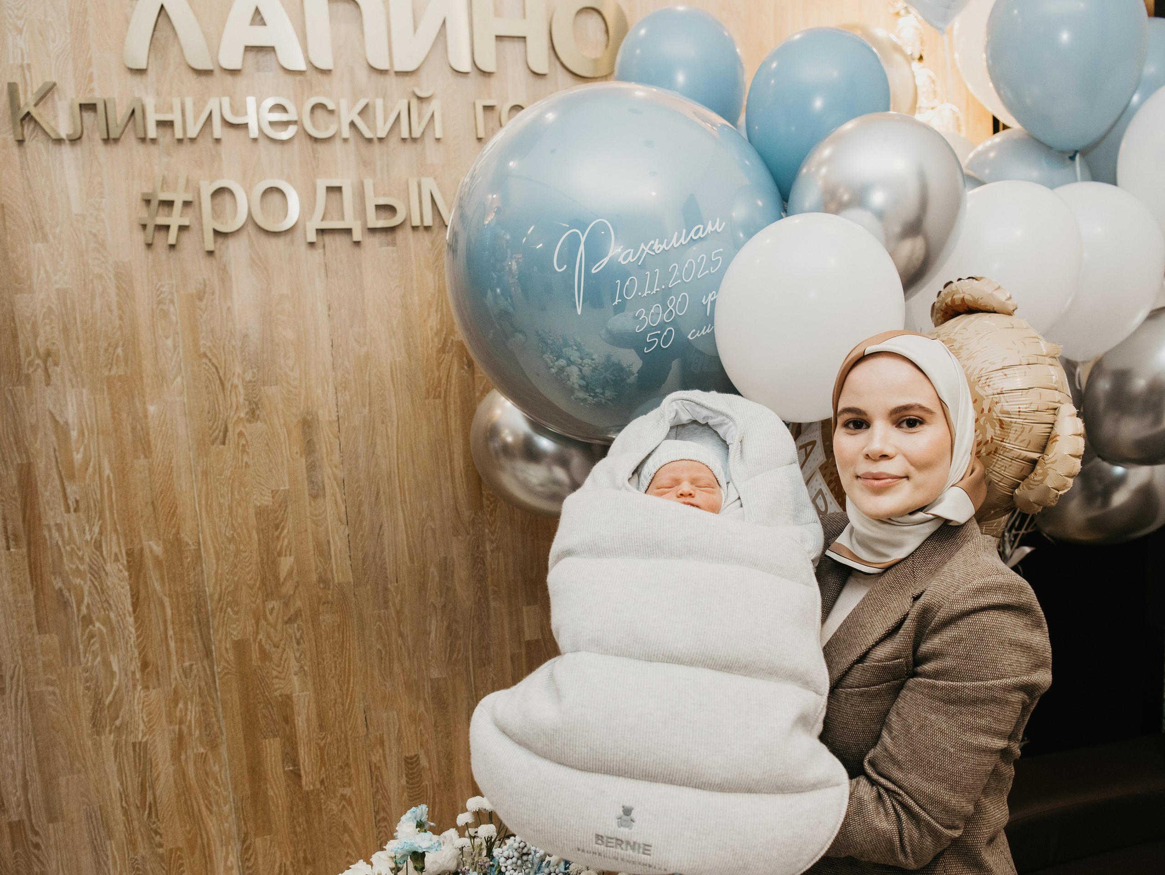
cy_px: 480
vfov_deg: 45.4
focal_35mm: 31
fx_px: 1045
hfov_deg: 58.2
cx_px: 622
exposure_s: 1/160
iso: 640
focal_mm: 26
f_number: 4
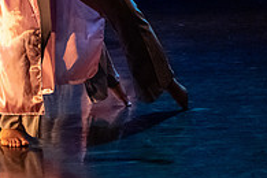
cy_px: -88
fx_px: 1290
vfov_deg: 7.7
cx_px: 23
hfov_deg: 11.7
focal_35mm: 174
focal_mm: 54
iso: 6400
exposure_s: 1/400
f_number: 4.5
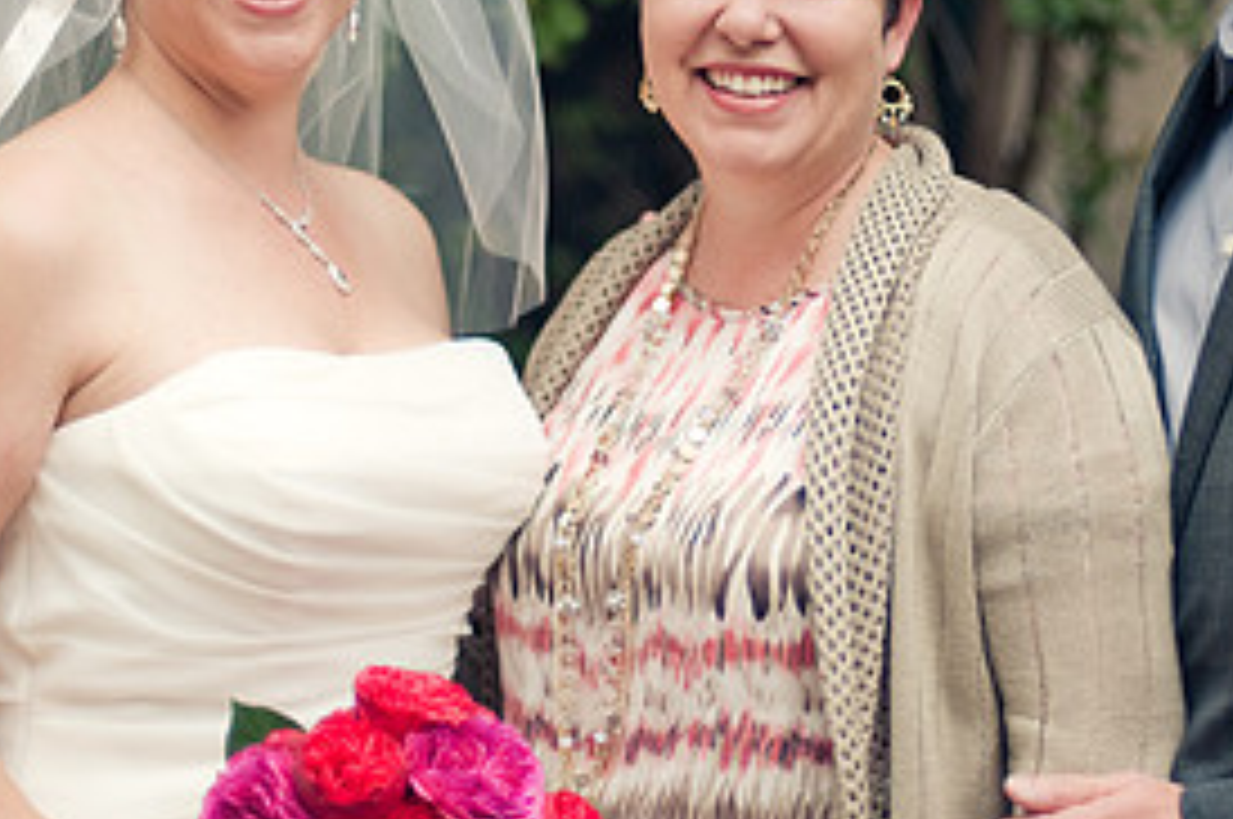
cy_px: 117
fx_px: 3626
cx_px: 734
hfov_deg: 19.3
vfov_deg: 12.8
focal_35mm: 106
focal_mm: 50
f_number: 1.6
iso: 400
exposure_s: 1/2000
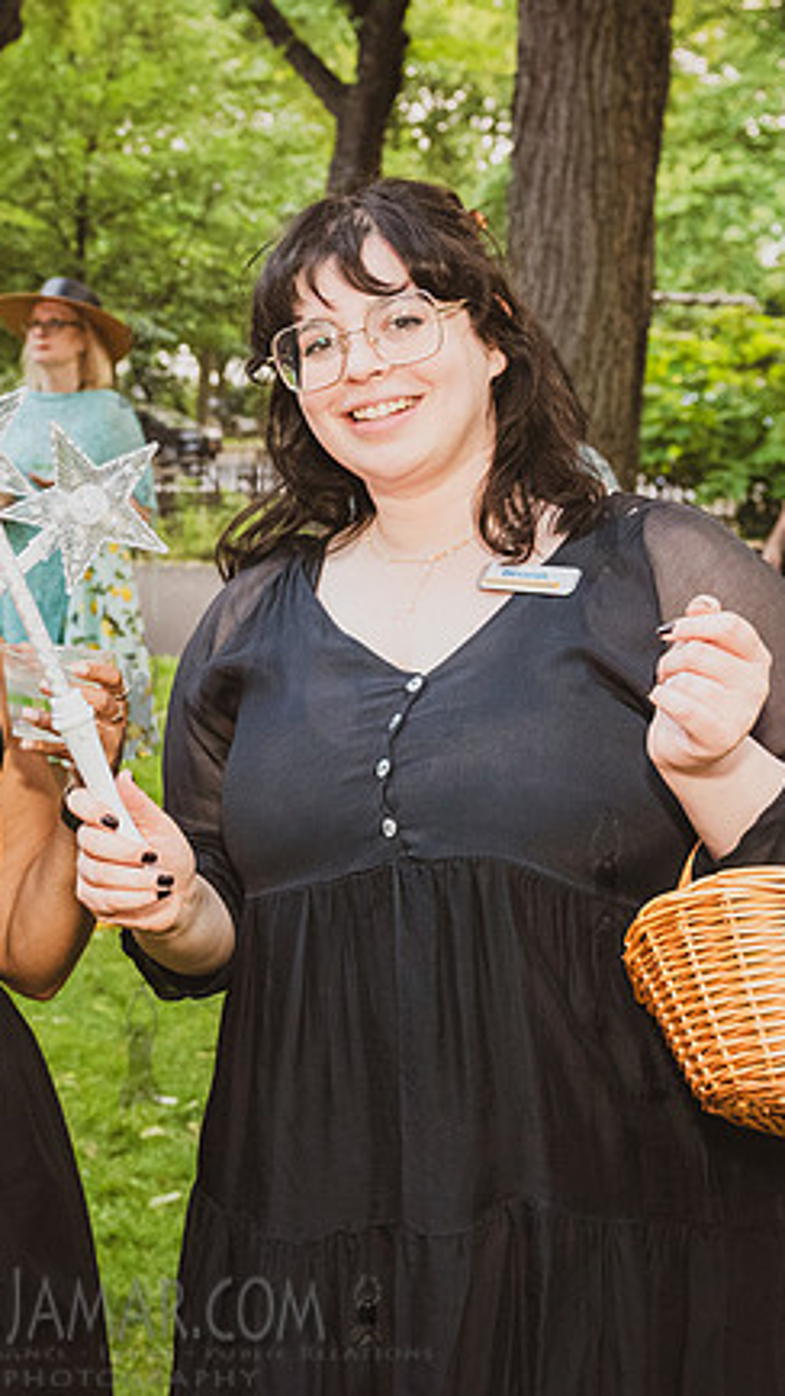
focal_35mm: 55
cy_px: 641
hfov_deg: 21.1
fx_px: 2036
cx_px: 17
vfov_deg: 37.8
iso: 3200
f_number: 3.5
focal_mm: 32
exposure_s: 1/125
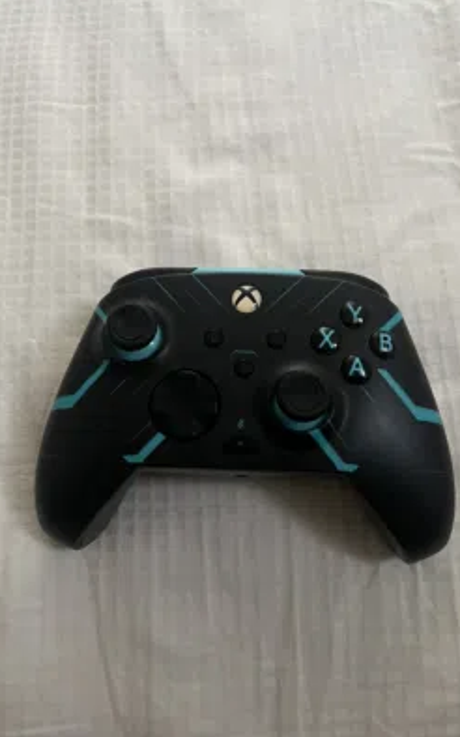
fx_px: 562
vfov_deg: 66.5
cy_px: 365
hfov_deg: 44.5
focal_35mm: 28
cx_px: 249
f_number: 1.5
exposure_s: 1/40
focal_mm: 5.7
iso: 500
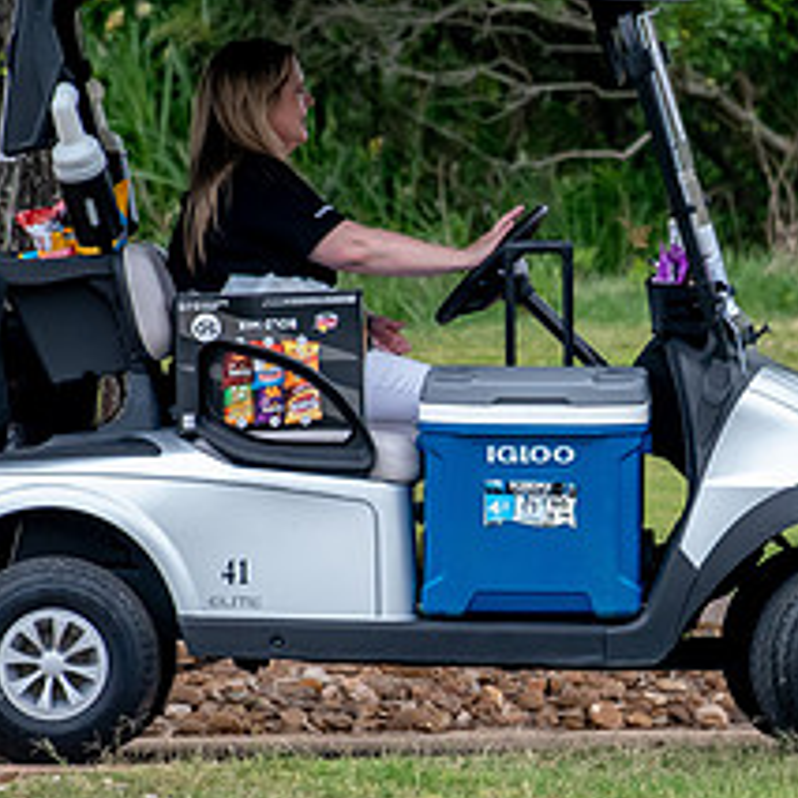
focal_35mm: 1457
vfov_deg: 1.2
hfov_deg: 1.2
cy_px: 526
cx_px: 689
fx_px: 38001
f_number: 5.6
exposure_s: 1/2000
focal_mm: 420
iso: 1400
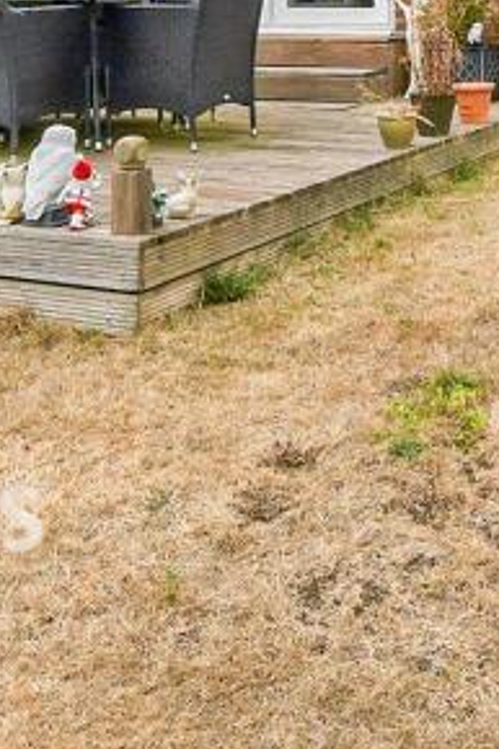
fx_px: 1103
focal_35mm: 53
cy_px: -94
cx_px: 455
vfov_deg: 32.5
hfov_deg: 24.7
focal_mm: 10
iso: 500
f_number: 9
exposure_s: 1/400
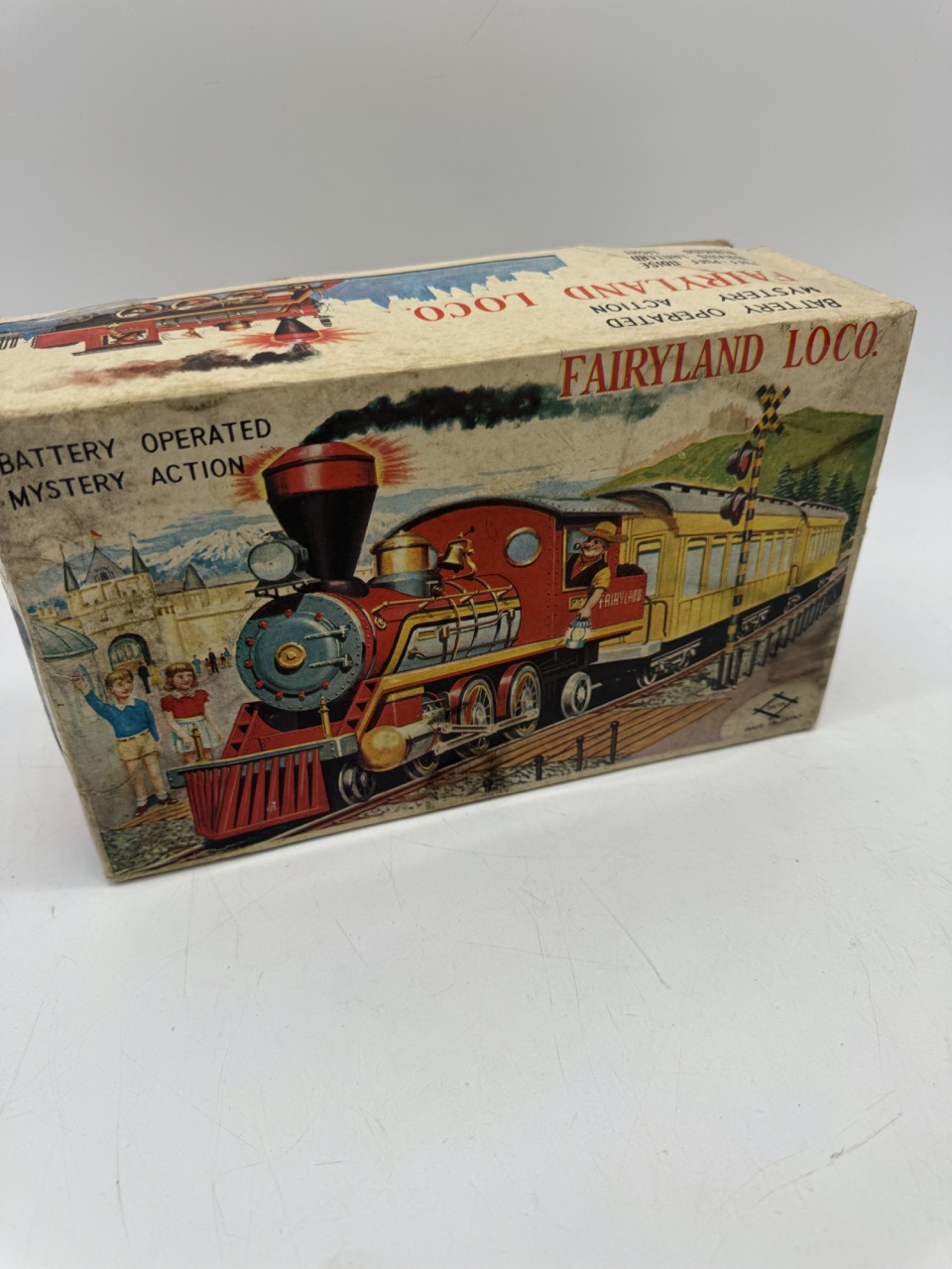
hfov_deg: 56.8
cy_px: 634
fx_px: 880
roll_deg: +2.0
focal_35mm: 24
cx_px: 476
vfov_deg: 71.6
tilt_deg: -33.5
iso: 80
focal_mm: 6.76
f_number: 1.78
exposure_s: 1/609
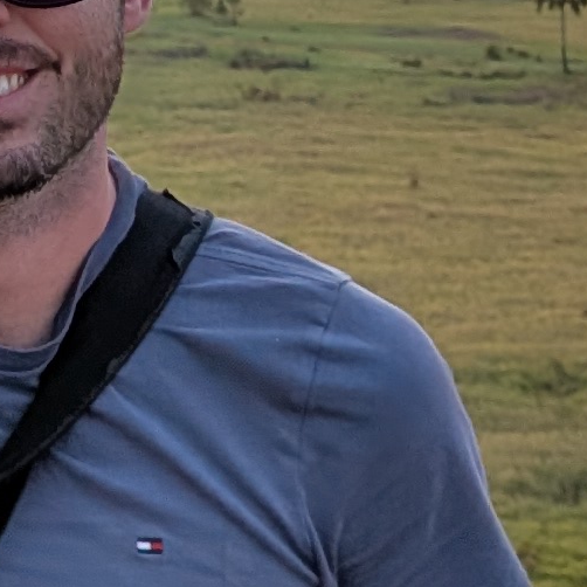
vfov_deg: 10.0
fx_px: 3242
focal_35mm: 169
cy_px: -348
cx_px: -838
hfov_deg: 9.2
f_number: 1.7
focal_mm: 4.53
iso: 30
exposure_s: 1/962
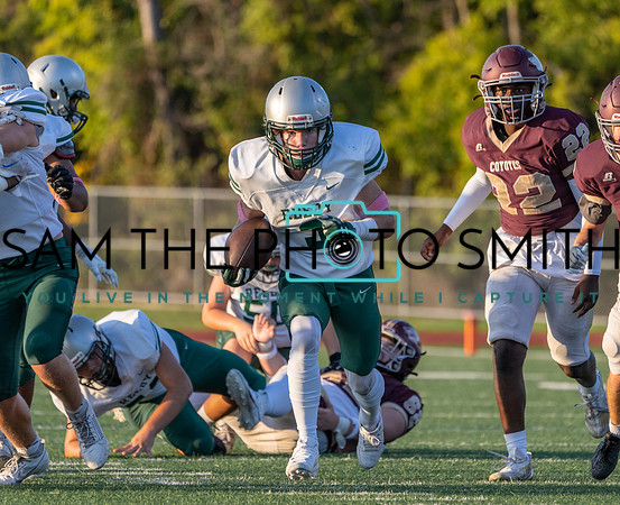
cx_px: 372
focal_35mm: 500
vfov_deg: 3.1
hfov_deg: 3.8
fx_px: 9233
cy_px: 246
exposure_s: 1/1250
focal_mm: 394
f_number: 7.1
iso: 800
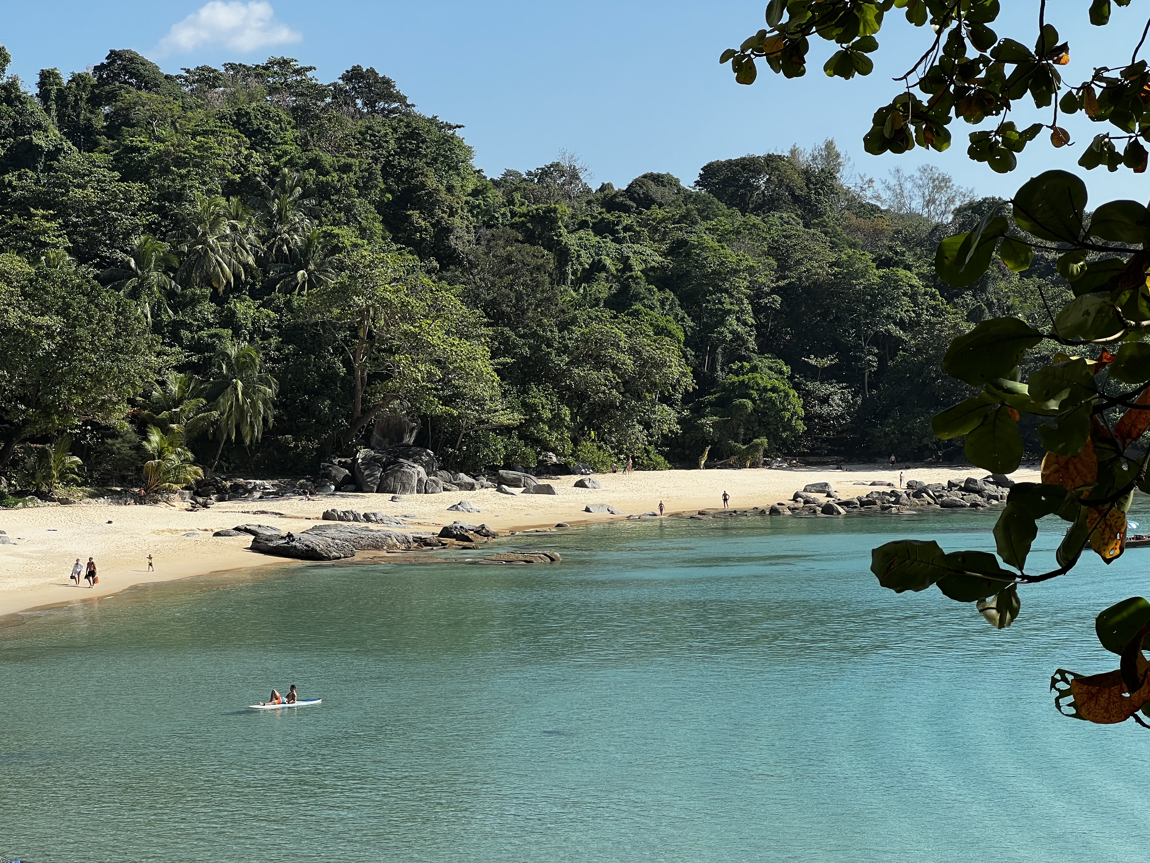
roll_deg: +1.7
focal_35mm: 77
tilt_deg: +0.0
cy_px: 432
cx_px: 575
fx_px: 2558
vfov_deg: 19.1
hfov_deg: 25.3
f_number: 2.8
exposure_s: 1/633
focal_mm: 9
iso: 32
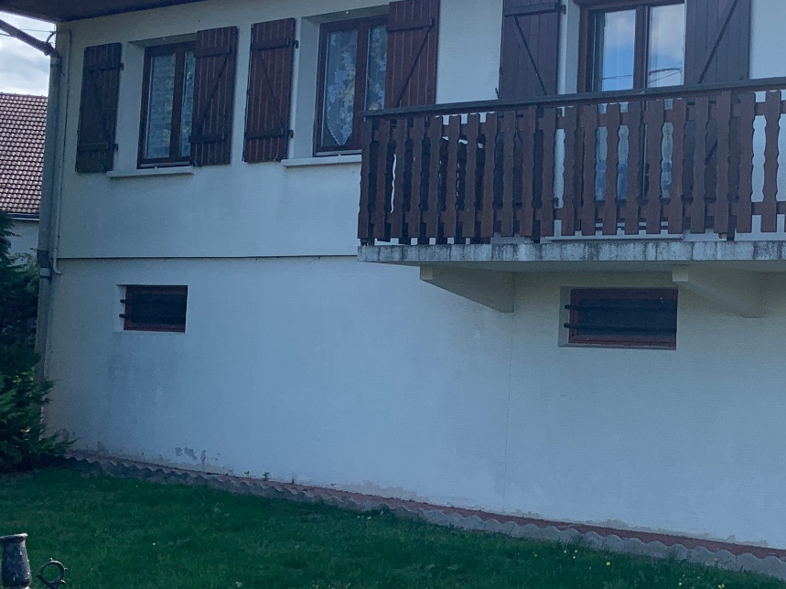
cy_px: 292
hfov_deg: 28.5
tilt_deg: +2.9
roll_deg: -1.4
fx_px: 1408
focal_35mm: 62
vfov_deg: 23.6
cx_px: 851
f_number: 1.8
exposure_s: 1/1043
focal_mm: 4.25
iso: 25
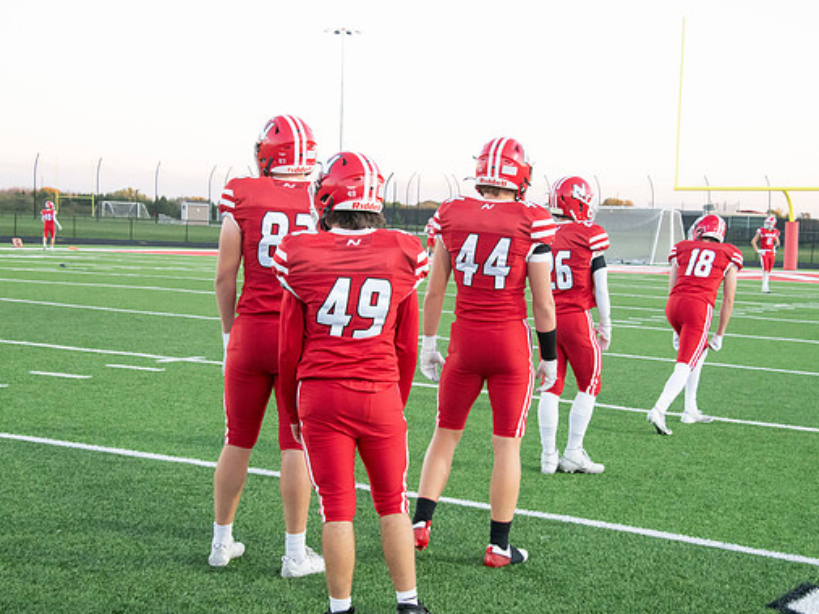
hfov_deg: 30.3
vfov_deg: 22.9
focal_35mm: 64
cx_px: 455
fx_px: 1513
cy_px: 312
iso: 8000
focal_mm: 58
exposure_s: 1/400
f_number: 9
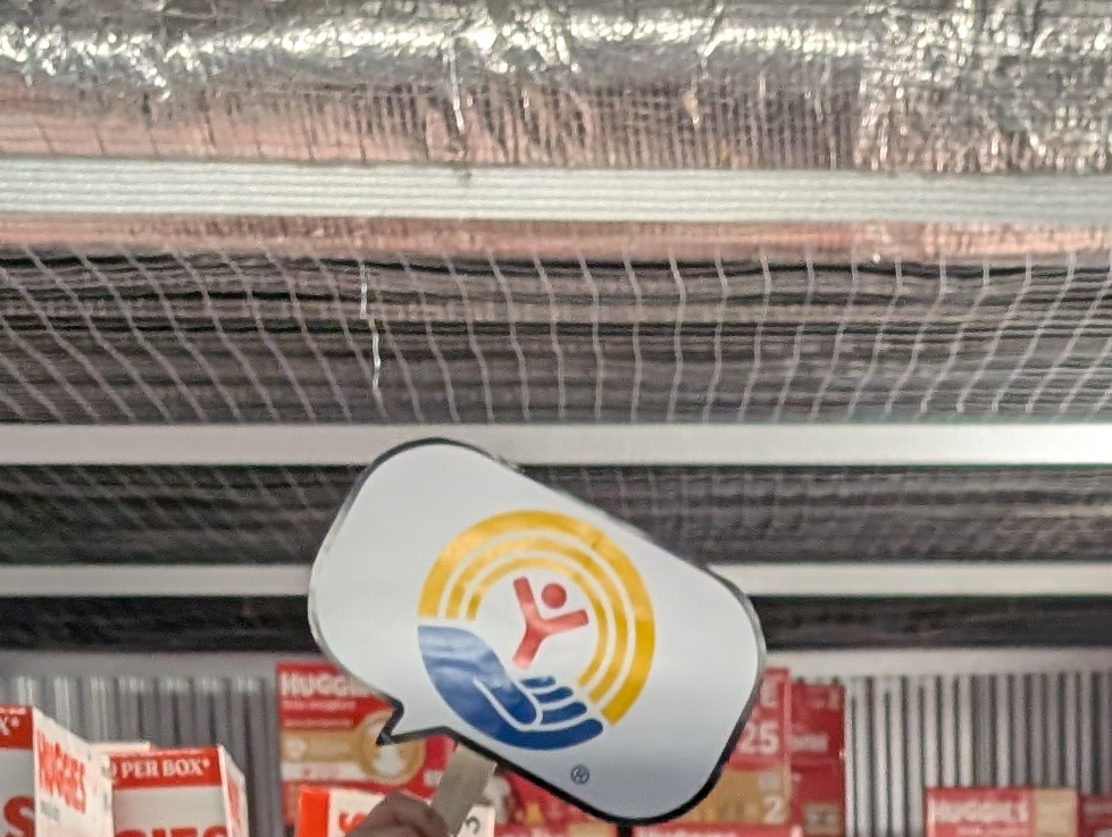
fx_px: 3217
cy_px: 1717
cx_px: 959
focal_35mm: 100
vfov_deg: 12.8
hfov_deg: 19.3
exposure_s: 1/120
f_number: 1.68
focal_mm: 6.9
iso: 459
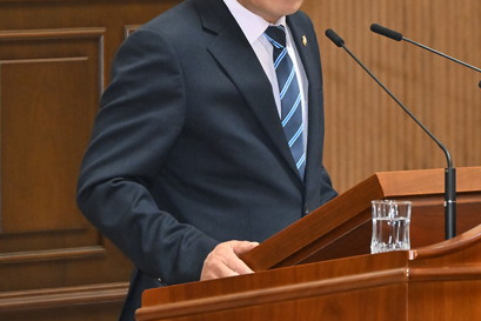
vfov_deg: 2.8
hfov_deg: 4.2
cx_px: 309
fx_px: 6562
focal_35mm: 491
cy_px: 71
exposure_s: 1/250
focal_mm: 200
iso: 4000
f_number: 6.3
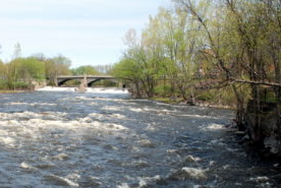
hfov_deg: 39.1
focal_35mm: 49
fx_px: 383
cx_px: 68
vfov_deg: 27.1
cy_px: 152
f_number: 14
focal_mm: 18
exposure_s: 1/50
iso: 100
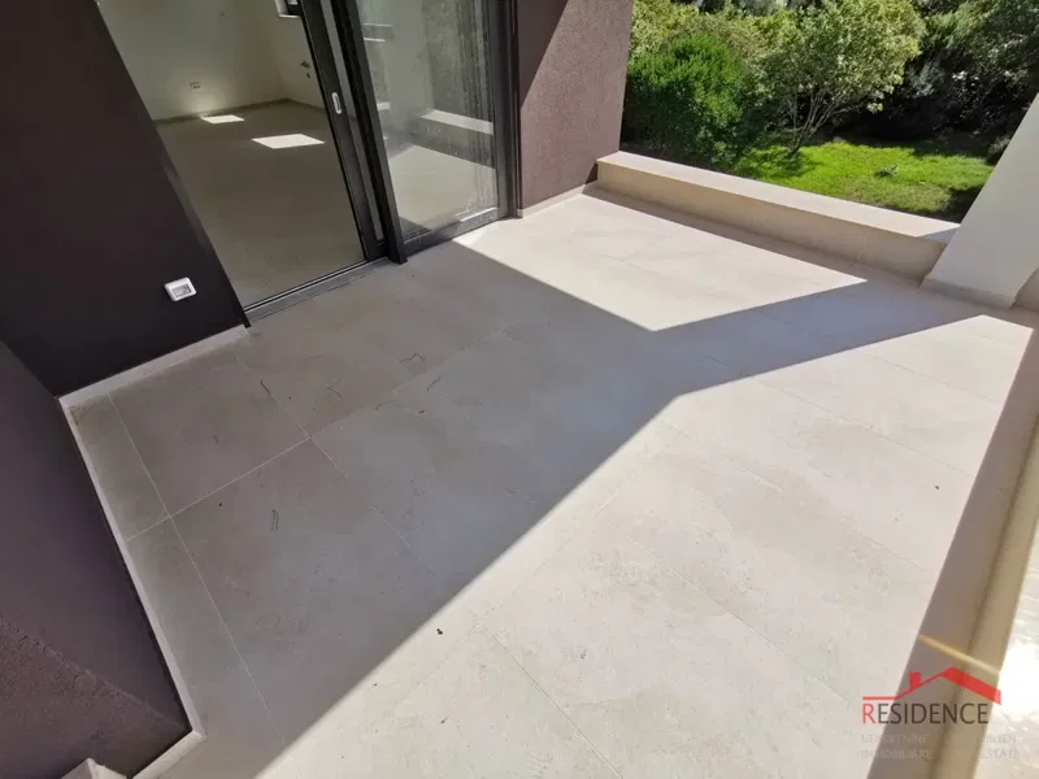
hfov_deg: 94.5
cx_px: 520
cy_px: 390
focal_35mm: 16
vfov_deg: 78.1
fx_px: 480
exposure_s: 1/1005
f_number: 2.2
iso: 50
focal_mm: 2.35
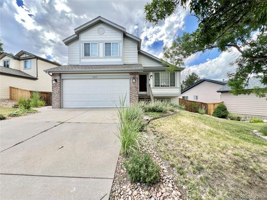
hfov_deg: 106.2
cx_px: 134
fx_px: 100
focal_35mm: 13
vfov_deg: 89.9
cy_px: 100
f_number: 1.8
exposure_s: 1/361
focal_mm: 1.57
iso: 32
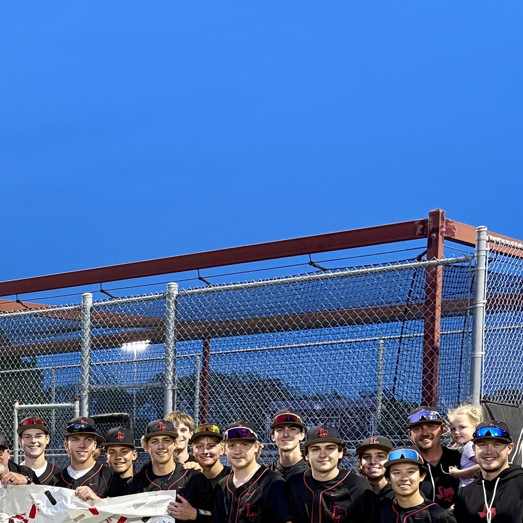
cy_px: 589
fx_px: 1197
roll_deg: +1.0
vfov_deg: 23.1
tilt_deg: -7.3
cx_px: 3
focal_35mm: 70
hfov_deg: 23.6
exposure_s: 1/60
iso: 250
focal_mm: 5.96
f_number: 1.6
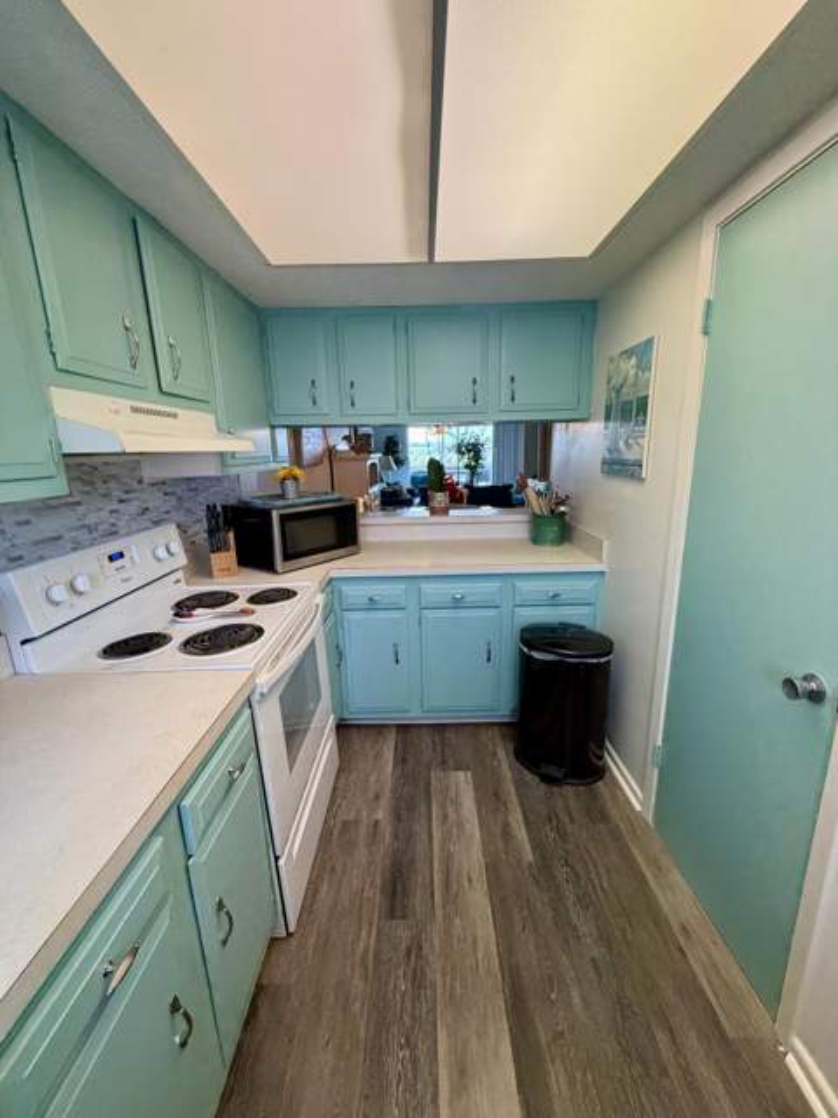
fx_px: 452
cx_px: 419
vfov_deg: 102.1
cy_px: 559
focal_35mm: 14
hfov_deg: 85.7
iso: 160
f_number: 2.2
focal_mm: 2.22
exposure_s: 1/120
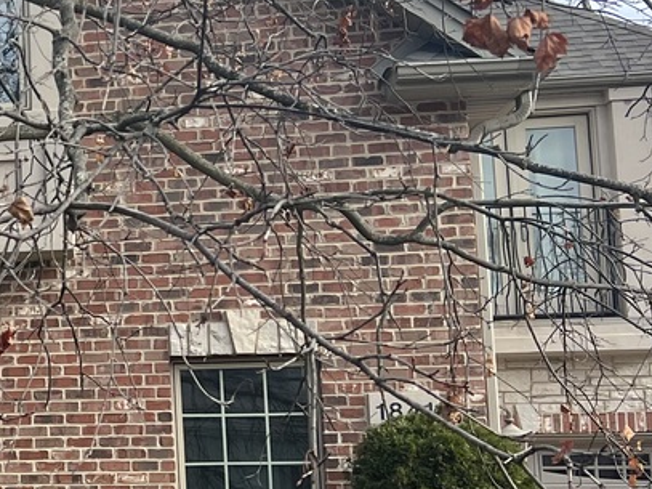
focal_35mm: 92
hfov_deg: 18.4
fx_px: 1732
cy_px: 319
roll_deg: +0.3
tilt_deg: +7.7
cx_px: -375
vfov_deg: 16.0
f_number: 1.5
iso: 50
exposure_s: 1/1009
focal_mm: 5.7
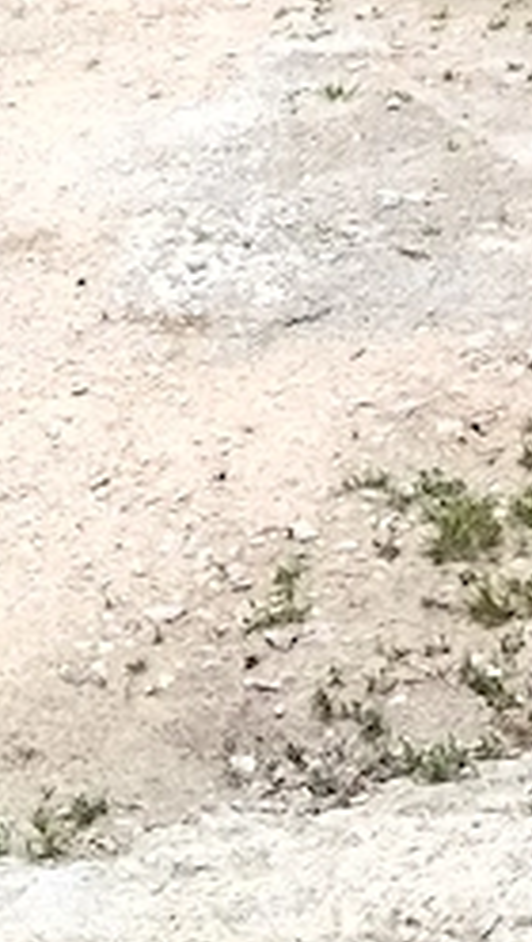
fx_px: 3076
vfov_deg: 15.9
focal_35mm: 123
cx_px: 756
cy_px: -505
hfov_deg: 9.6
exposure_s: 1/148
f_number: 1.75
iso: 100
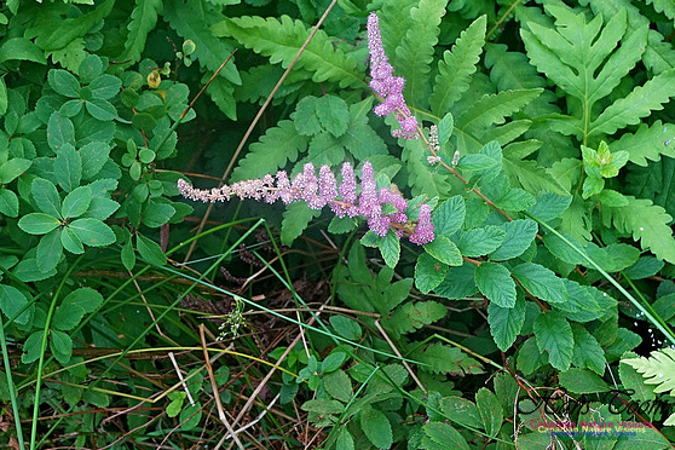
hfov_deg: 26.0
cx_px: 325
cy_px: 218
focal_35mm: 78
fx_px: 1462
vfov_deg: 17.5
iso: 1000
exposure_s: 1/50
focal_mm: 50
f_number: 13
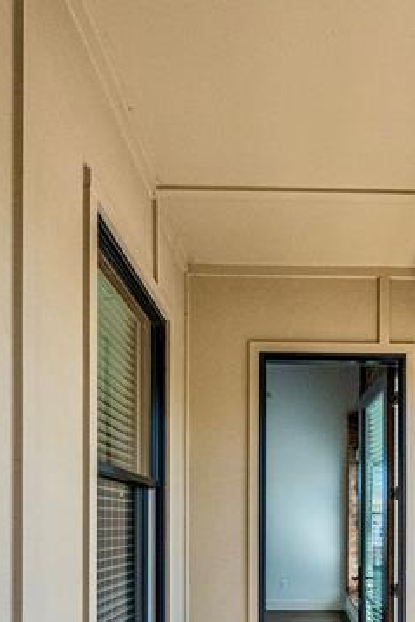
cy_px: 528
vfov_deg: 55.8
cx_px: 309
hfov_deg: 42.4
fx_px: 518
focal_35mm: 30
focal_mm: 14
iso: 1600
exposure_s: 1/2000
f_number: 6.3
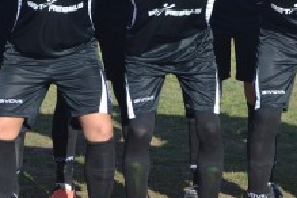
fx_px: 1567
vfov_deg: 7.2
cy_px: 7
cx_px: 182
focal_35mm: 190
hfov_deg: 10.8
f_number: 5.6
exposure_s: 1/1250
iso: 400
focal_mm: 42
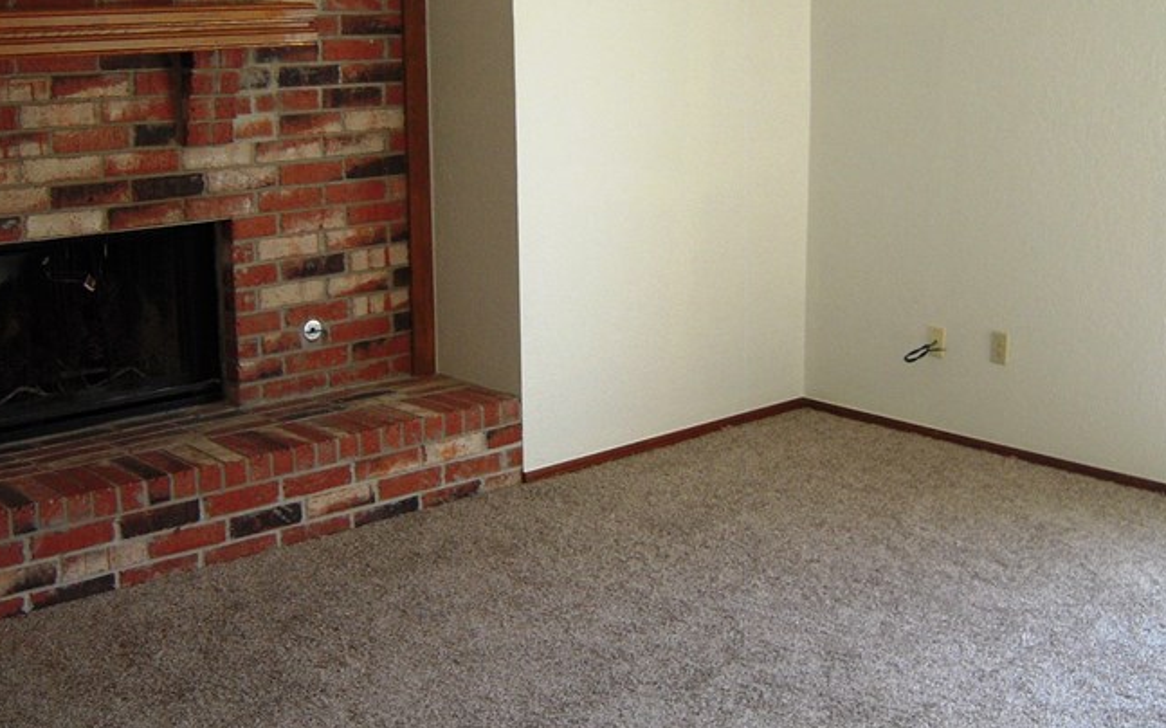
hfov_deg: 42.6
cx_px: 542
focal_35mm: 47
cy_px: 270
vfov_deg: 27.3
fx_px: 1493
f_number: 2.7
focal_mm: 5
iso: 250
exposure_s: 1/30
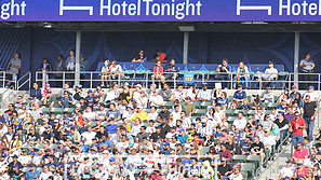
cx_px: 141
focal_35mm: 348
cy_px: 8
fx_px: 2962
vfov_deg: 3.5
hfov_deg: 6.2
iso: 250
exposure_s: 1/1250
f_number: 3.2
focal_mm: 170
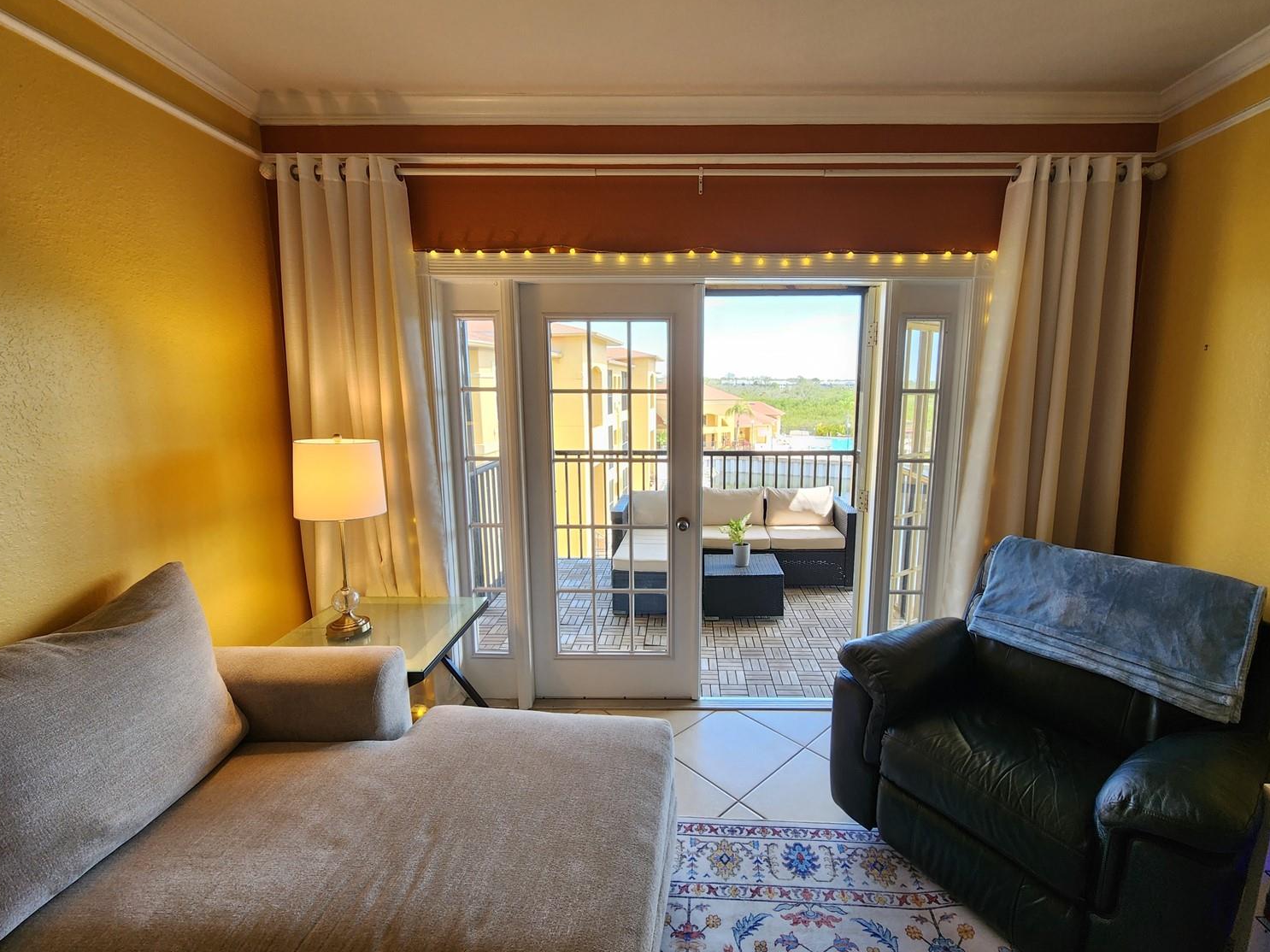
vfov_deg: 85.7
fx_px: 514
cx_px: 670
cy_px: 480
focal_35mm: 14
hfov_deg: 102.0
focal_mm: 2.2
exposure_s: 1/60
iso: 80
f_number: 2.2
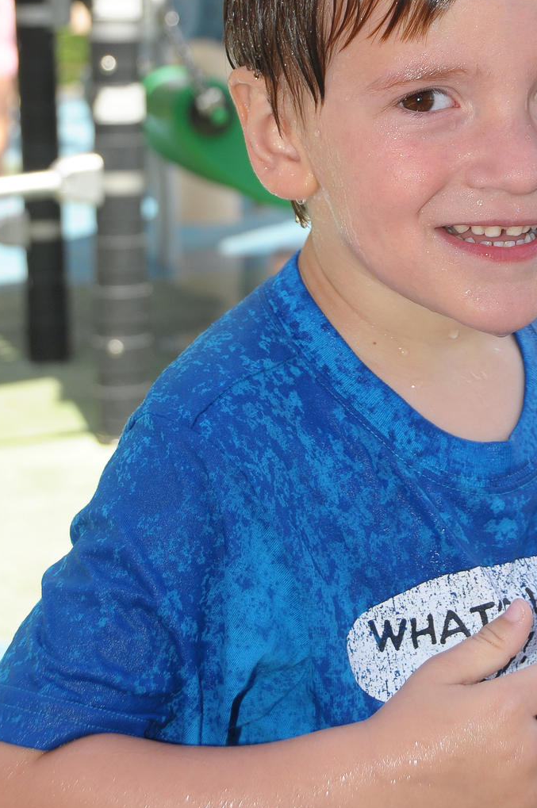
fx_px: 1996
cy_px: 215
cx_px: 409
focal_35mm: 89
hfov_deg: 15.3
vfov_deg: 22.7
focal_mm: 36
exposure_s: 1/250
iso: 200
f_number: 5.6
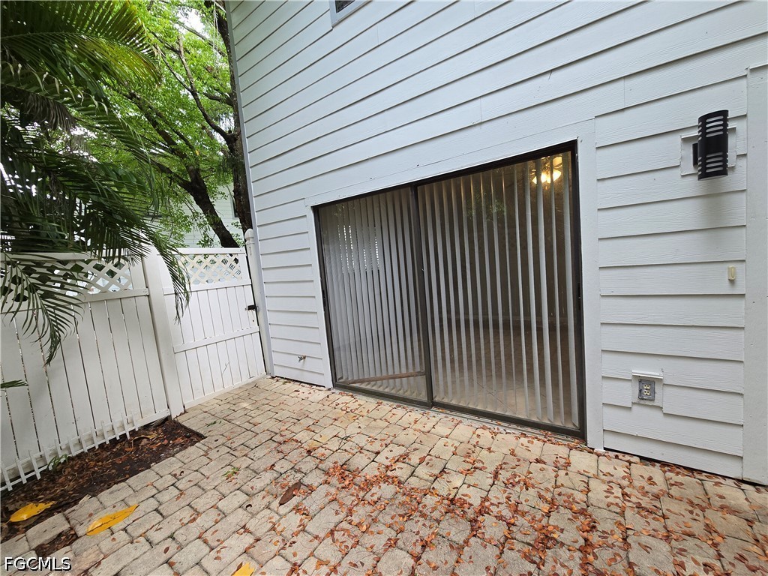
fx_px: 288
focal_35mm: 13
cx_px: 384
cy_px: 288
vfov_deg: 89.9
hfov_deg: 106.2
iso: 50
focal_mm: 2.2
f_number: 2.2
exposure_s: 1/120
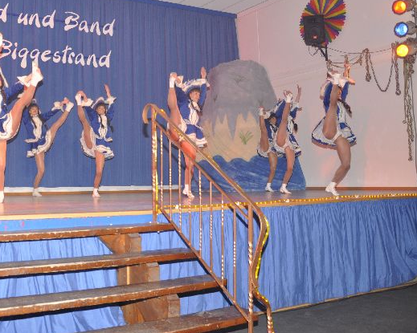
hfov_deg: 45.1
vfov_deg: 38.0
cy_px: 126
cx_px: 100
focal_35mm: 39
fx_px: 481
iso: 450
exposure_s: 1/60
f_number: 5
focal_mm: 18
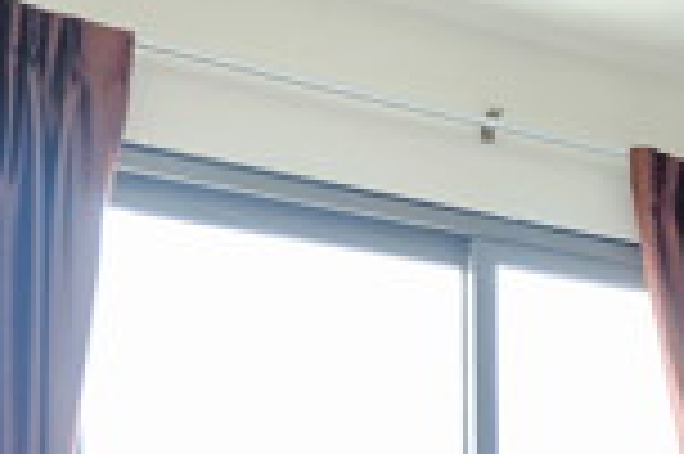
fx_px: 1803
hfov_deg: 18.8
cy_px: 868
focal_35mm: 95
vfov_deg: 12.8
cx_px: 1040
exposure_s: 1/52
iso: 200
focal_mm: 16
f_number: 3.5
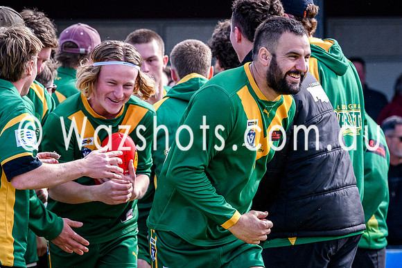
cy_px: 99
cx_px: 241
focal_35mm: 412
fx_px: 4601
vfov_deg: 3.3
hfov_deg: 5.0
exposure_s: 1/1600
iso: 2000
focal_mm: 170
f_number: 5.6
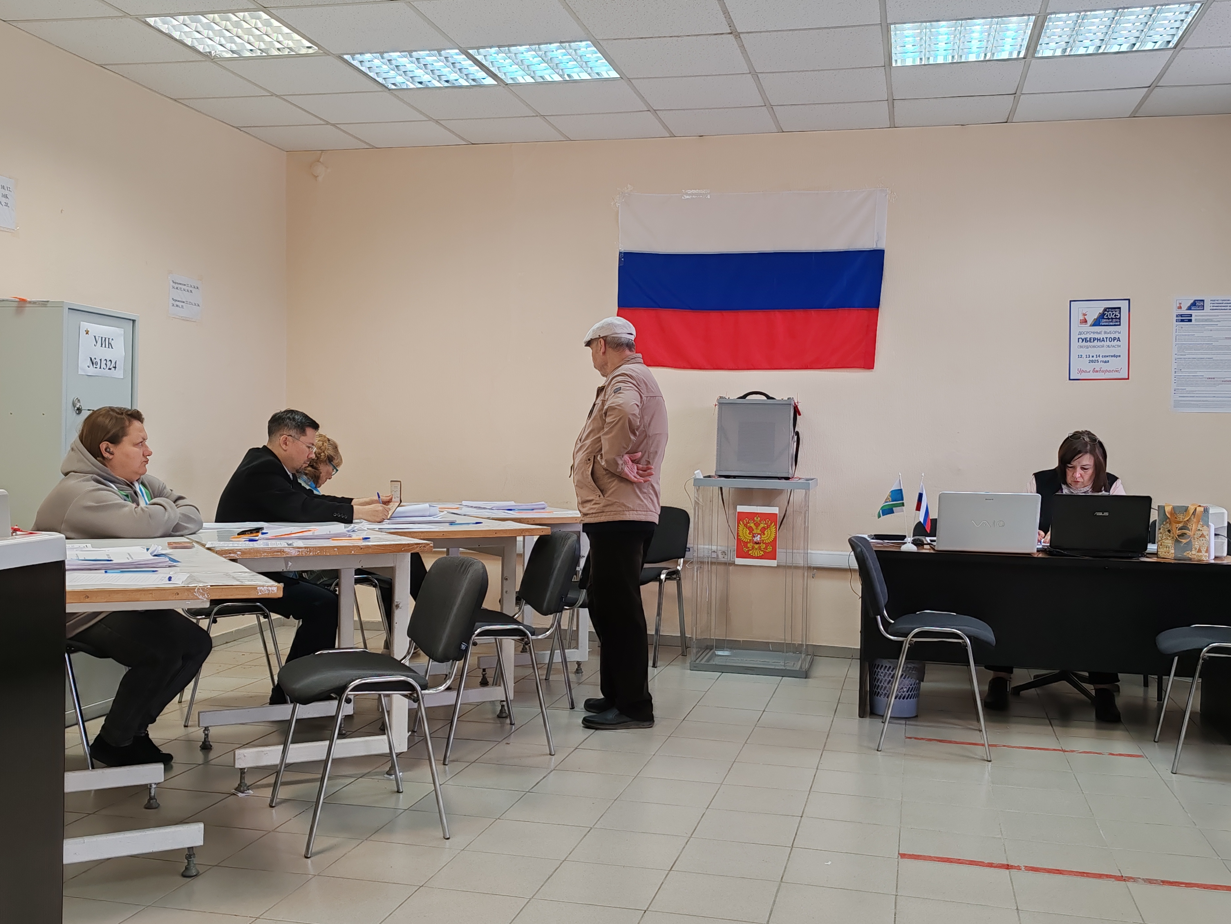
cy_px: 462
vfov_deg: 39.7
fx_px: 1280
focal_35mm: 36
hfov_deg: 51.4
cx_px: 616
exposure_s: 1/100
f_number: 1.9
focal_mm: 6.12
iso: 250
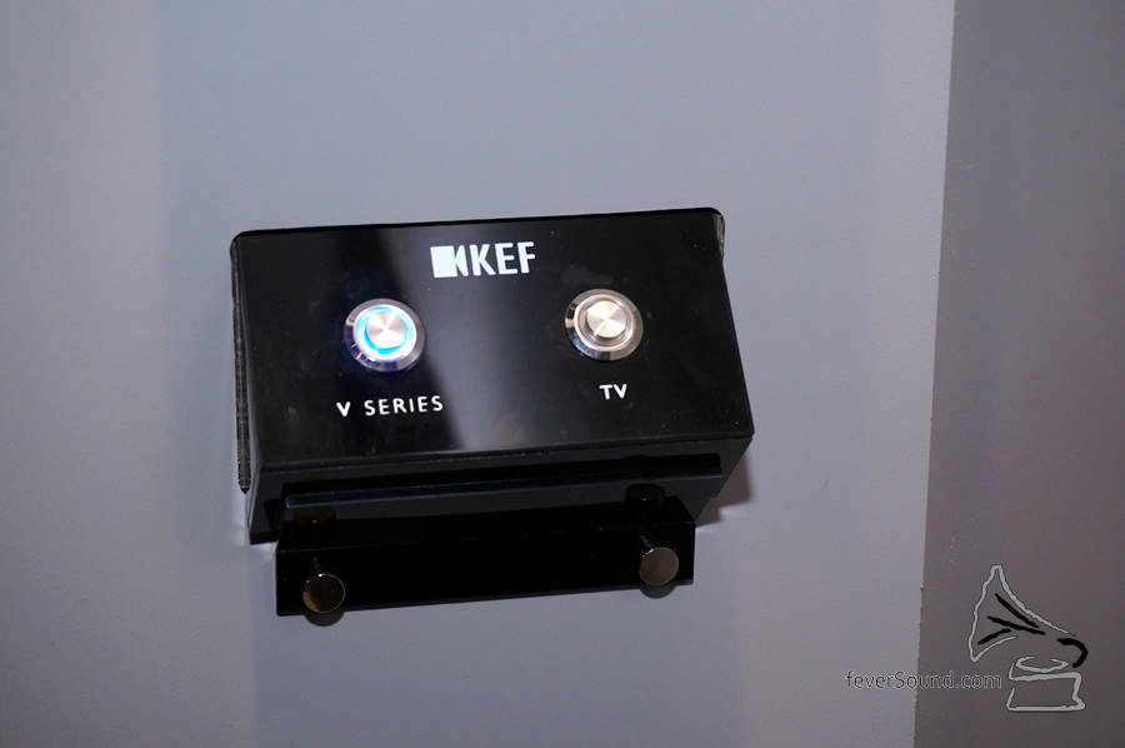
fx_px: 2341
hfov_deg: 27.0
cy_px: 374
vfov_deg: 18.1
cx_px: 562
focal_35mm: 75
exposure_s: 1/80
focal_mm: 50
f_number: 5.6
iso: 800
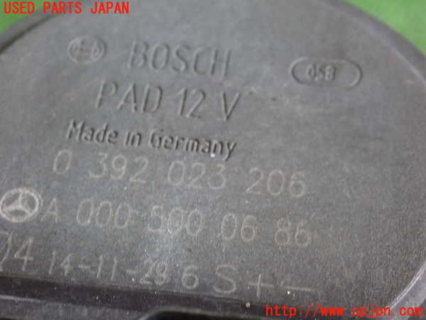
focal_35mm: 100
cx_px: 213
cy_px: 160
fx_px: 1231
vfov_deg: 14.8
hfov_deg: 19.6
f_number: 4.9
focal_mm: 18
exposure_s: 1/25
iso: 800
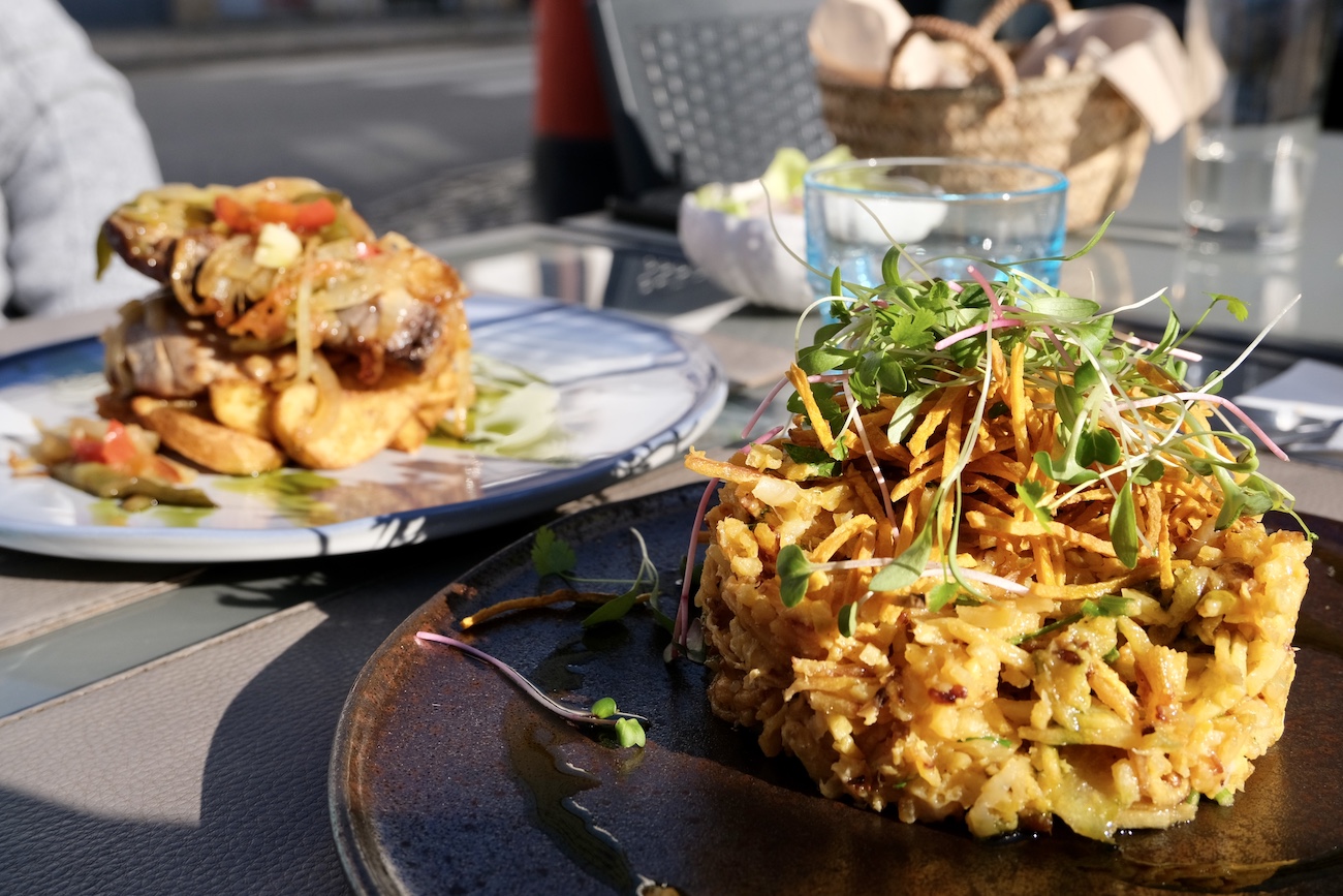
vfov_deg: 37.9
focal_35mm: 35
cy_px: 448
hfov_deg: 54.4
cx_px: 672
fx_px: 1306
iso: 320
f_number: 5.6
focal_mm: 23.5
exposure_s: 1/1100
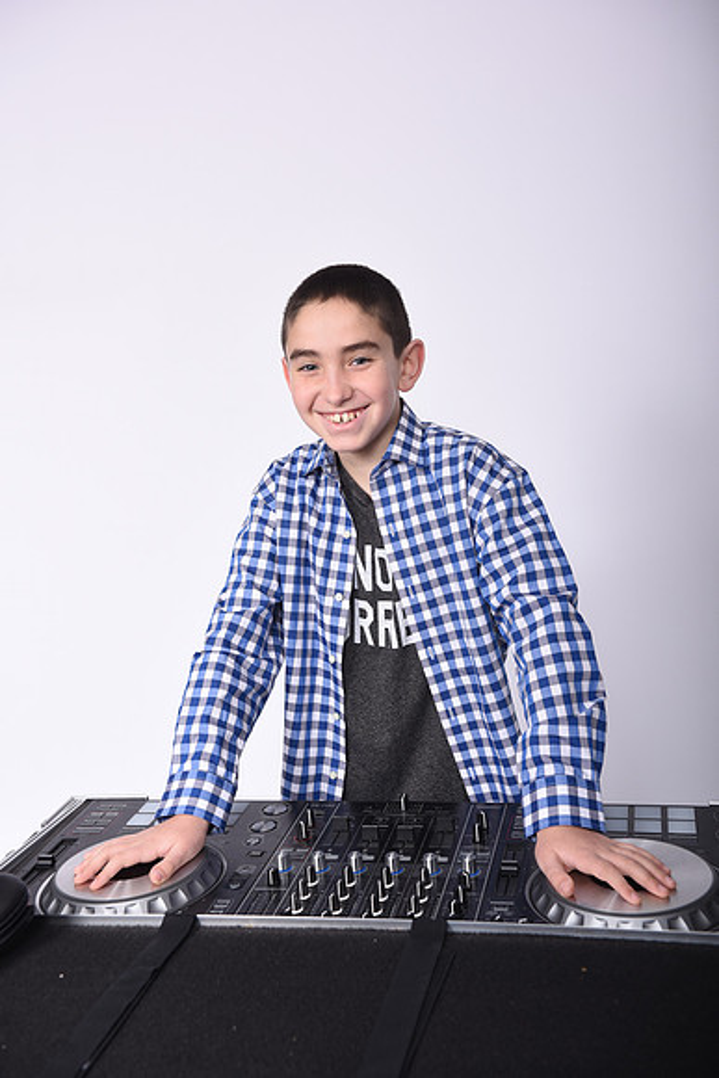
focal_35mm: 40
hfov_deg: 33.4
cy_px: 539
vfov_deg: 48.4
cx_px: 360
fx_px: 1198
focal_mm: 40
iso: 200
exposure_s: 1/250
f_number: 8
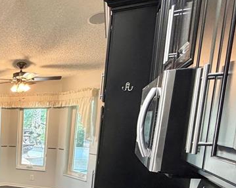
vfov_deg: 36.2
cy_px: 164
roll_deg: +0.2
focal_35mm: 39
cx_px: -68
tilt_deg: -8.5
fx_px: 272
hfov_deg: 34.1
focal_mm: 2.22
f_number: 2.2
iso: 200
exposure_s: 1/60
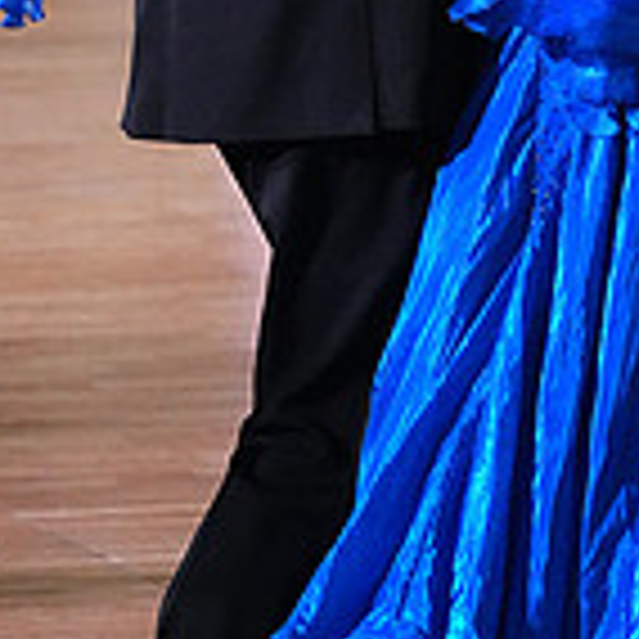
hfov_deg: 3.3
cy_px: -176
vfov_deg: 3.3
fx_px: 11194
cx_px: 520
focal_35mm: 536
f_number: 5.6
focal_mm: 154
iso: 10000
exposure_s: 1/400
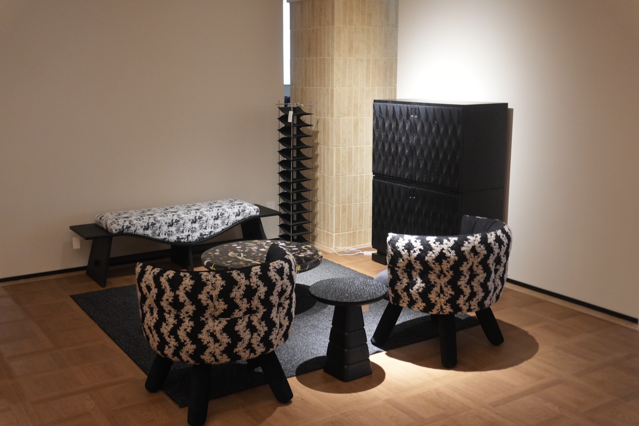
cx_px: 320
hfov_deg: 47.9
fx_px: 719
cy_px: 213
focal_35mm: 40
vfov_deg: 33.0
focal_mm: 27
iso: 2000
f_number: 6.3
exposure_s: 1/25
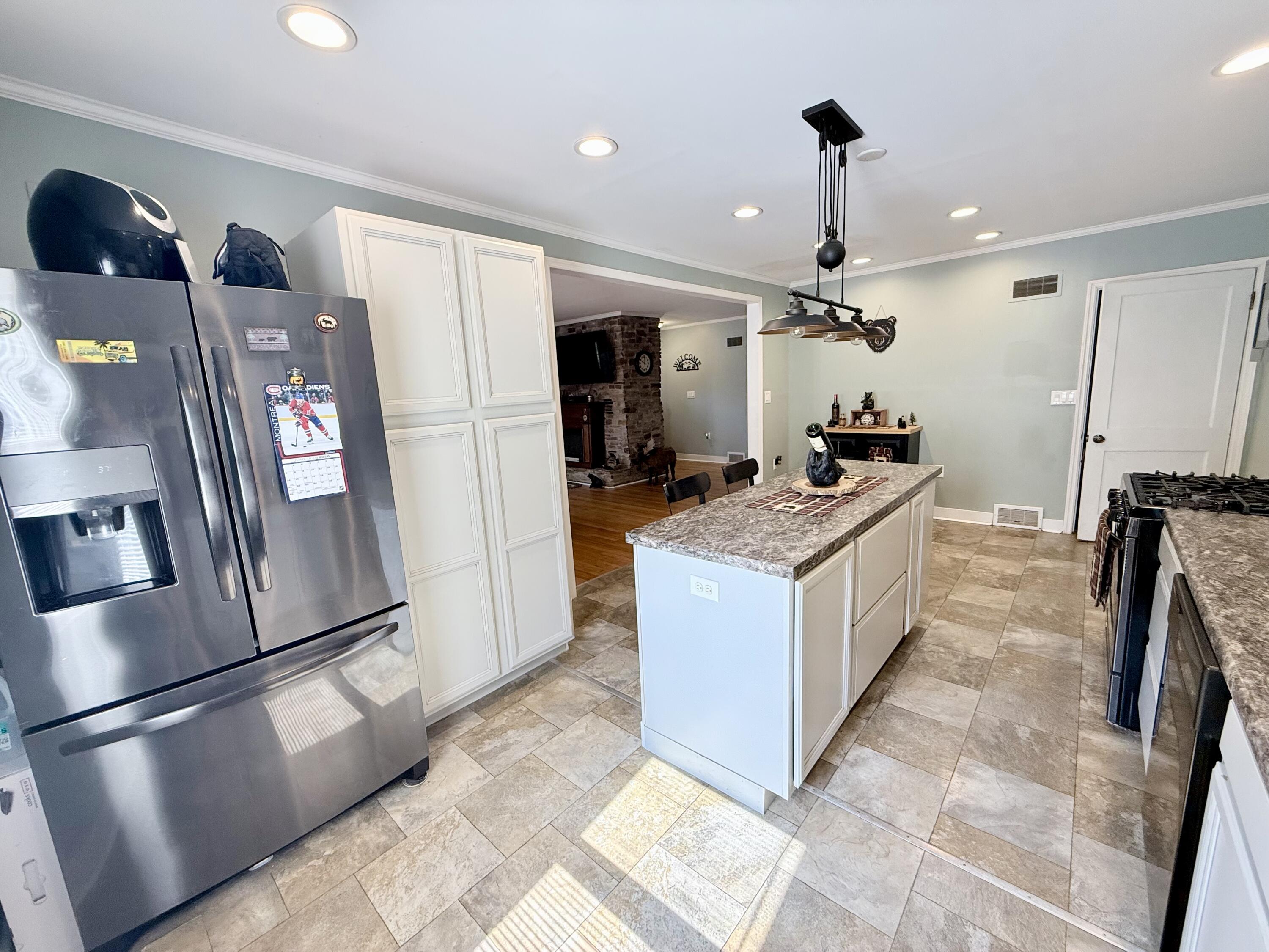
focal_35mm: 14
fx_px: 513
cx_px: 634
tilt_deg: -9.3
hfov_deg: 102.1
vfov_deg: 85.7
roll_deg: +3.0
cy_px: 476
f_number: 2.2
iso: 125
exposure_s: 1/120
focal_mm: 2.22
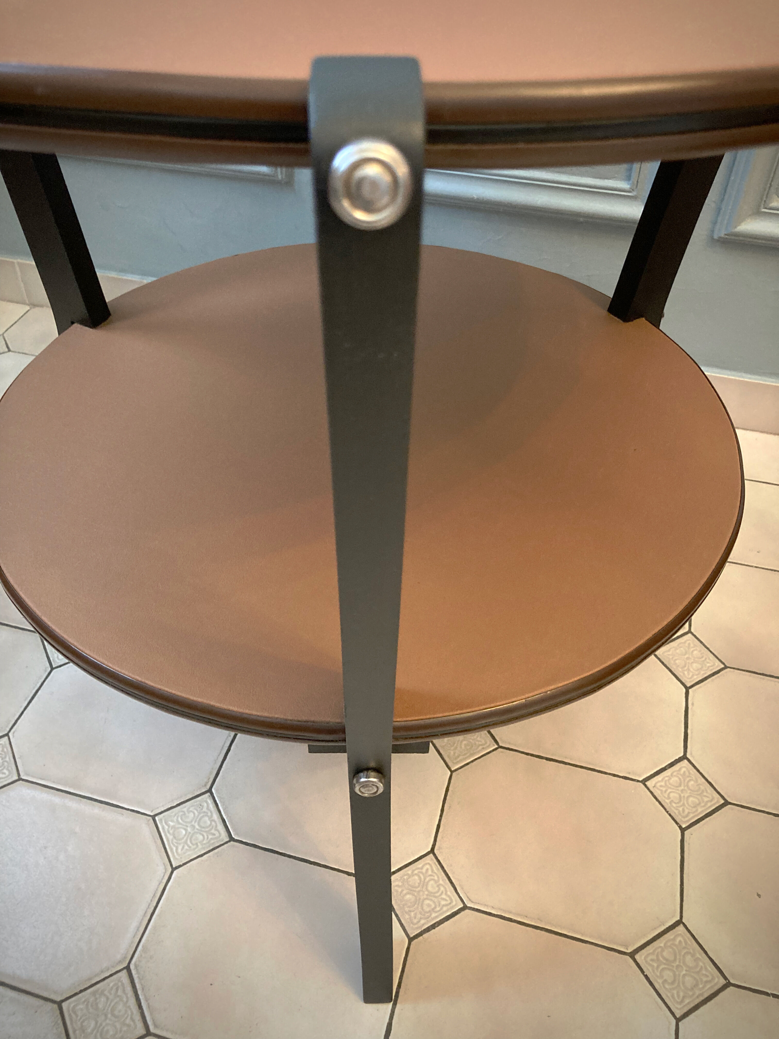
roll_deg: +1.0
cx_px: 390
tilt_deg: -42.4
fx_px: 840
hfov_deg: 49.7
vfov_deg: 63.4
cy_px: 520
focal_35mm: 28
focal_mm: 3.99
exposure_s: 1/25
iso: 320
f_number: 1.8
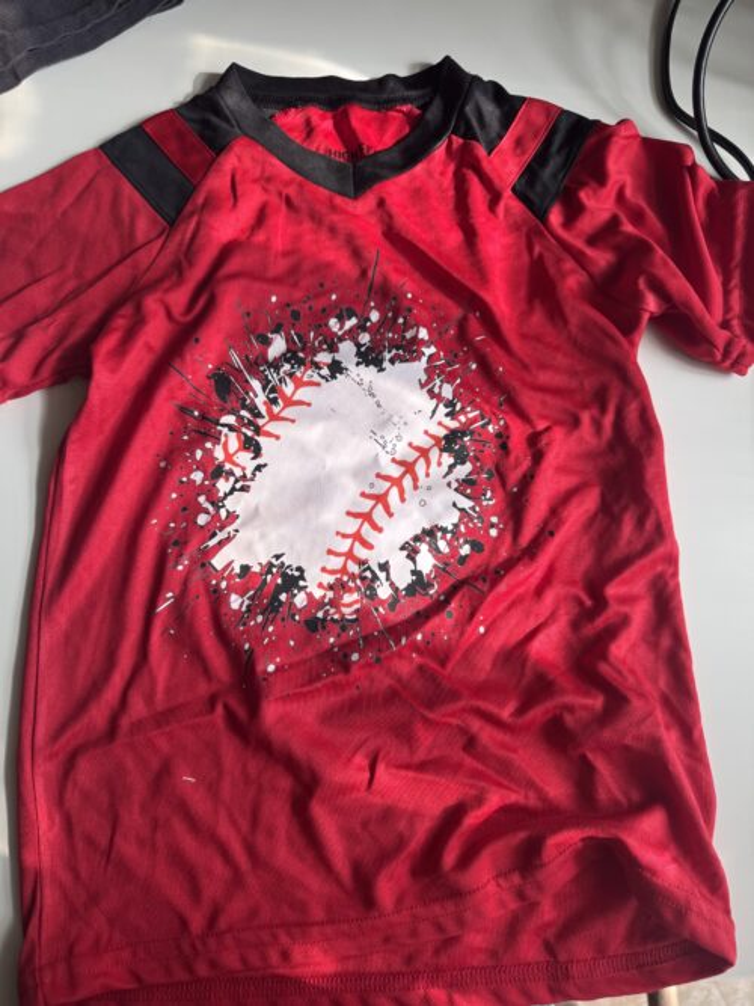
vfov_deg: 71.6
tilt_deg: -76.7
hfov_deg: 56.8
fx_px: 697
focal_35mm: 24
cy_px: 503
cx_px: 377
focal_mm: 6.76
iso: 80
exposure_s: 1/707
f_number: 1.78
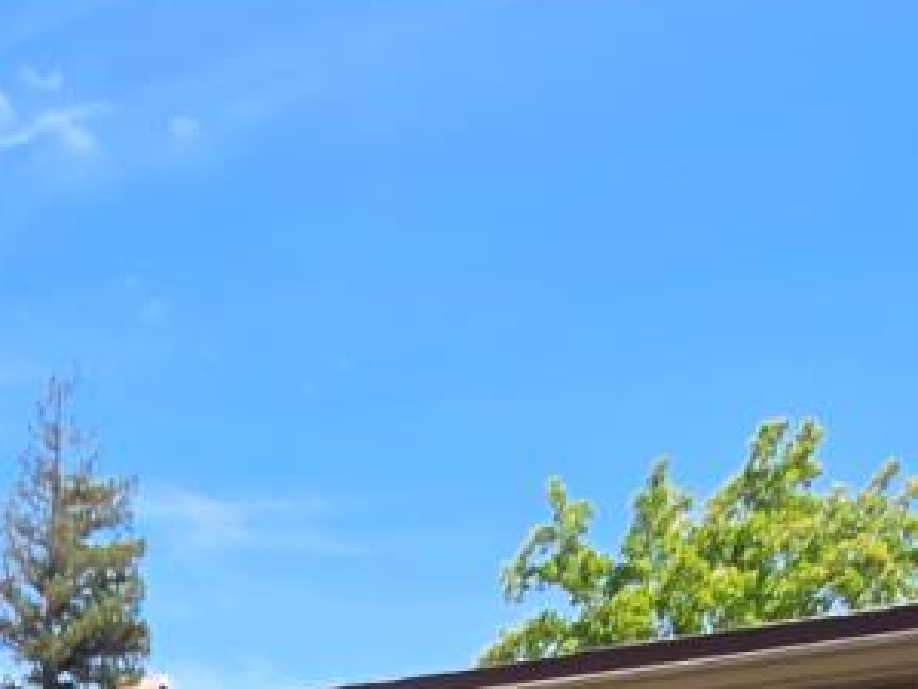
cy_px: 1144
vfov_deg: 18.8
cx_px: 70
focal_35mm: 65
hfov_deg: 28.5
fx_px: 1724
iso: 50
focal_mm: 2.2
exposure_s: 1/1384
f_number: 2.2
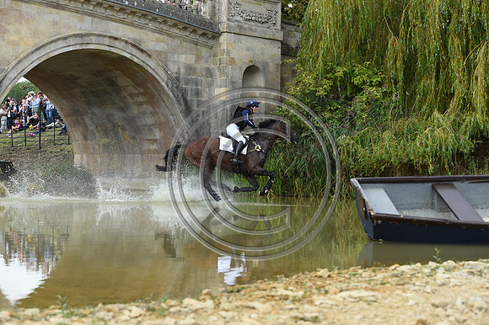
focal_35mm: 70
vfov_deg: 19.4
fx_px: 950
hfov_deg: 28.9
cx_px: 244
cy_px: 162
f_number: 5.6
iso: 560
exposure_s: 1/1250
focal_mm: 70
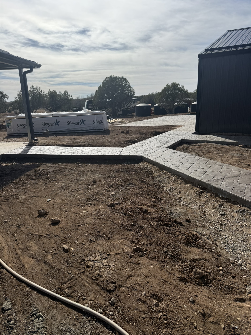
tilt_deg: -16.2
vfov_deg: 71.6
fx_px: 232
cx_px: 126
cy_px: 168
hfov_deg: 56.8
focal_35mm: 24
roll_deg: +2.8
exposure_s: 1/8130
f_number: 1.78
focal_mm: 6.76
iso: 80
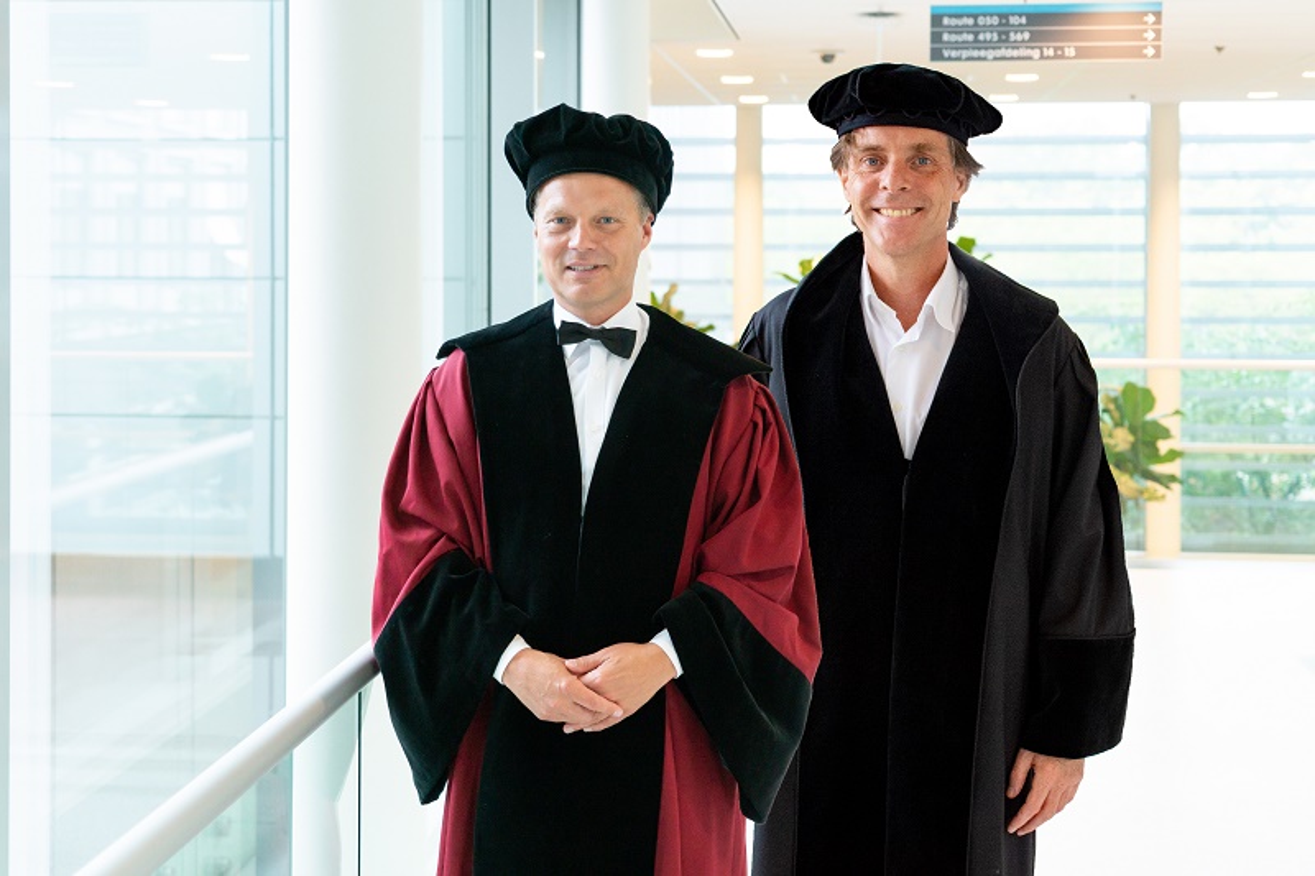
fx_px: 1899
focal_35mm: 52
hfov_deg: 38.2
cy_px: 438
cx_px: 658
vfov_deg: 26.0
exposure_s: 1/160
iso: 2500
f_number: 4.5
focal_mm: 52
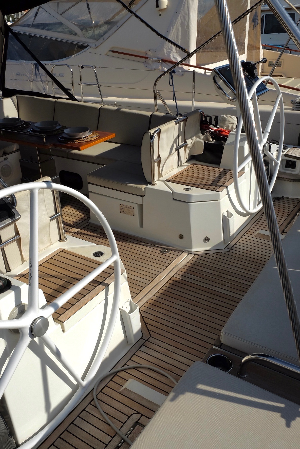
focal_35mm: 32
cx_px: 150
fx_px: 400
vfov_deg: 58.7
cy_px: 224
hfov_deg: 41.1
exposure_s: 1/350
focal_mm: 21.4
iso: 400
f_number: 18
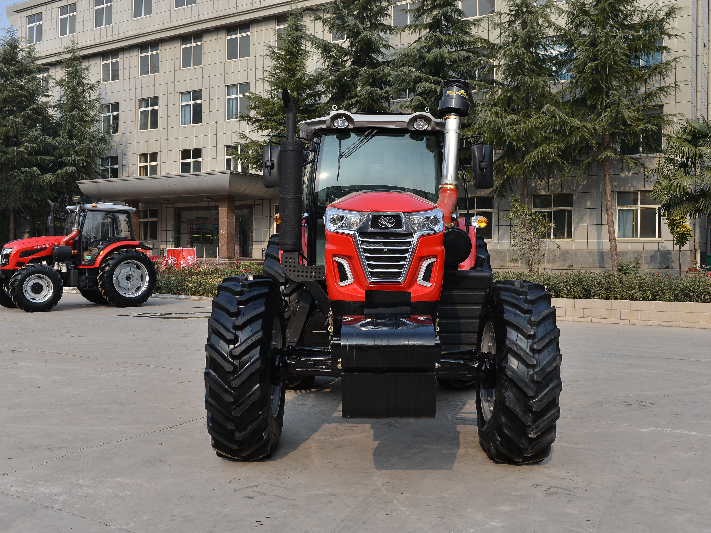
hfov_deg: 52.6
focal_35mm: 35
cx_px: 372
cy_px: 269
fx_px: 719
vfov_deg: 40.7
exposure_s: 1/250
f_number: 8
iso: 100
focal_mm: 32
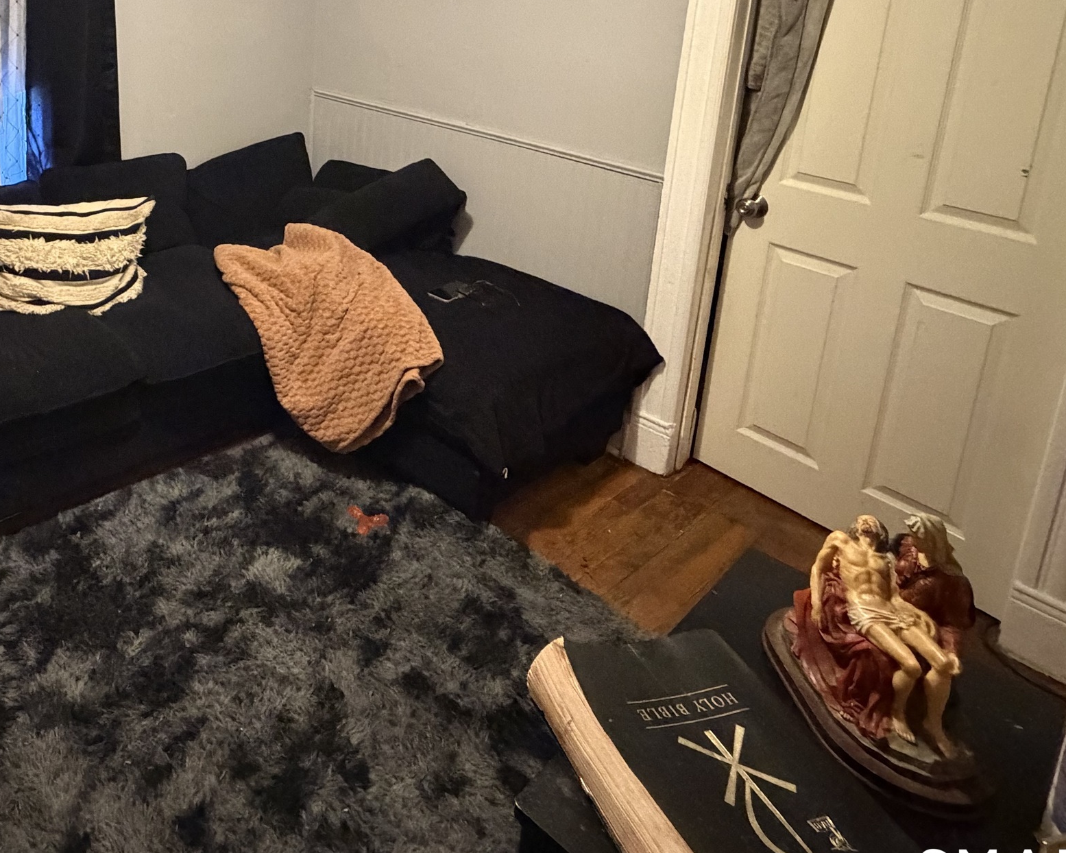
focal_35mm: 27
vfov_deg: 48.6
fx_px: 852
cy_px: 115
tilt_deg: -13.1
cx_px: 179
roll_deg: +0.0
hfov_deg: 58.0
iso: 1250
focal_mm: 2.22
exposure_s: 1/40
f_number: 2.2
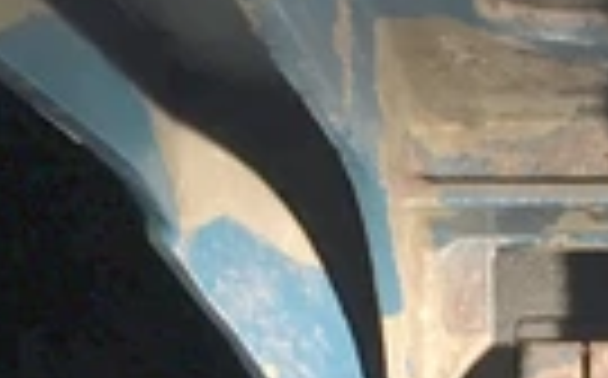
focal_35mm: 91
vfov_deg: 12.8
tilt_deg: -6.7
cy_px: 720
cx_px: 585
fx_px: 1506
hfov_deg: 22.1
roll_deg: +1.0
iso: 200
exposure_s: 1/17
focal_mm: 4.15
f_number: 2.2
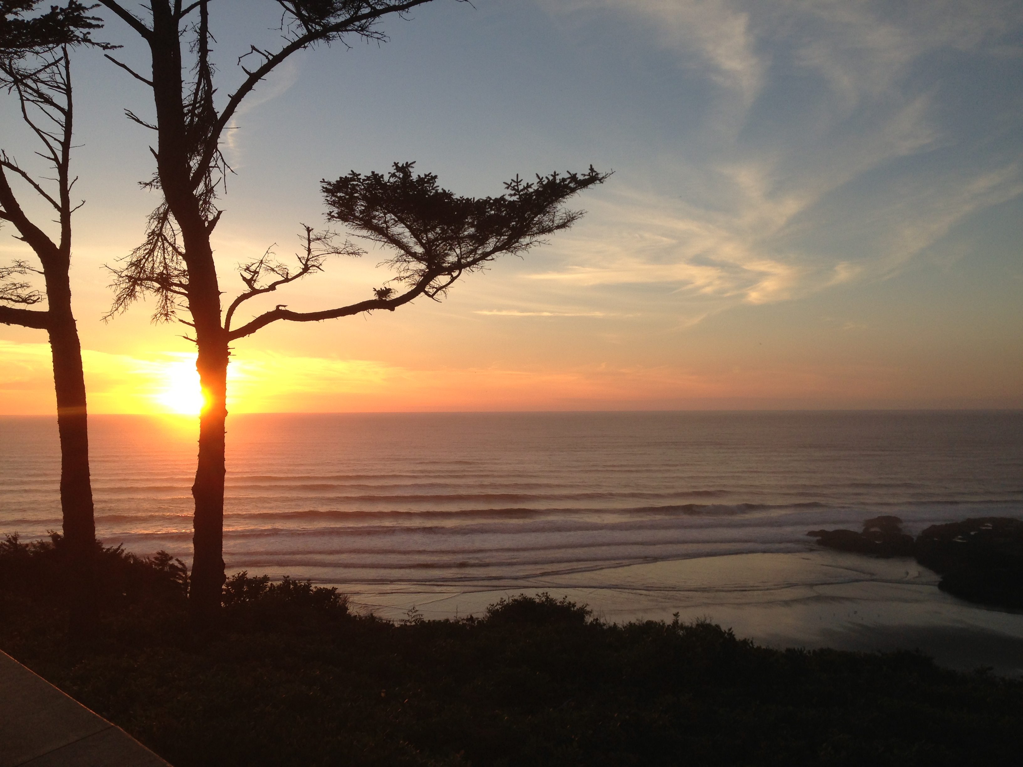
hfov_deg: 55.4
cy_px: 384
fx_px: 975
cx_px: 512
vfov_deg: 42.9
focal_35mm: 33
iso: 50
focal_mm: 4.13
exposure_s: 1/427
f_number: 2.4
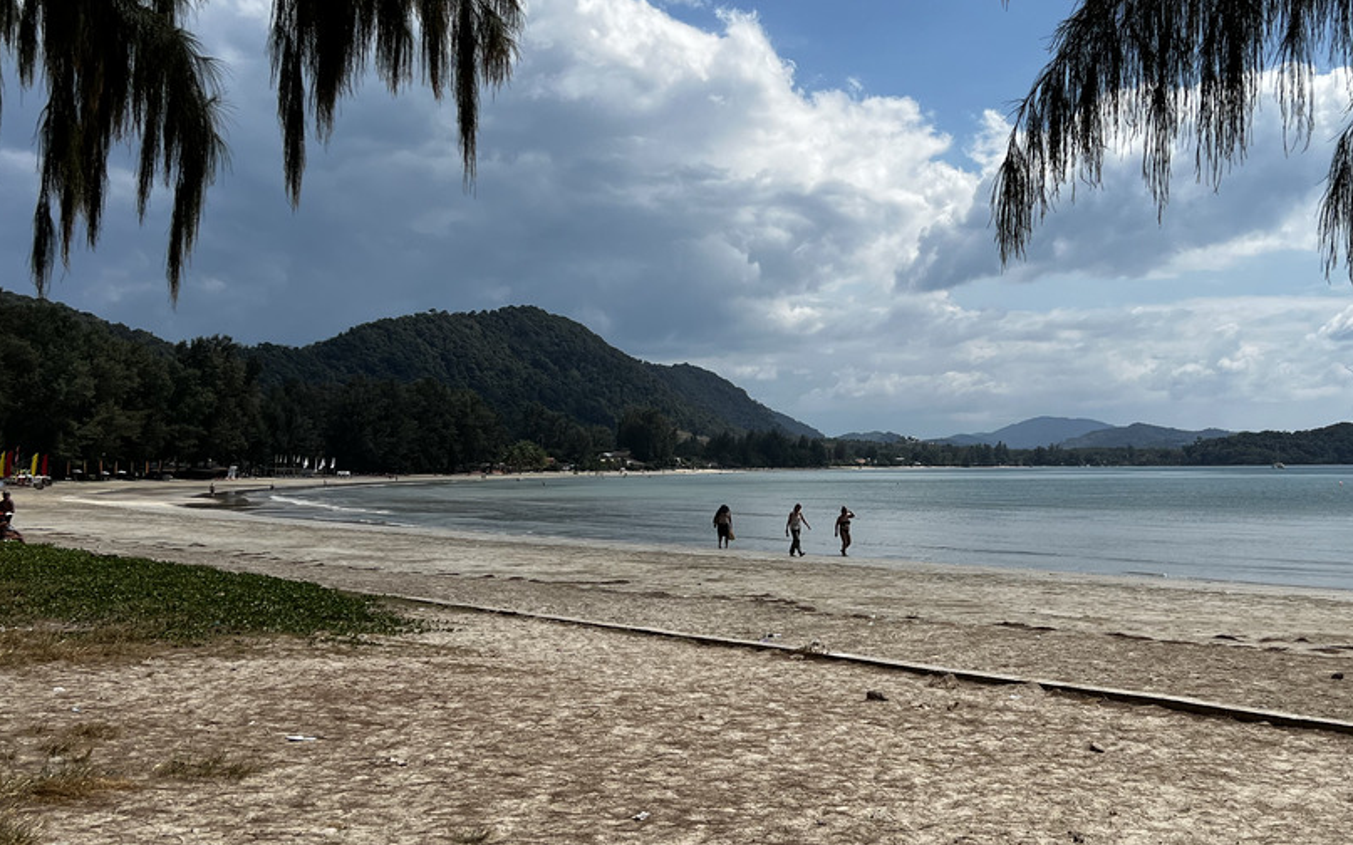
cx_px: 848
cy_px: 417
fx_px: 1512
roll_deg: +0.7
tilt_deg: +1.7
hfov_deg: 47.8
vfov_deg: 31.2
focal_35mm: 41
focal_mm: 5.7
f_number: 1.5
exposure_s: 1/10309
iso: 50
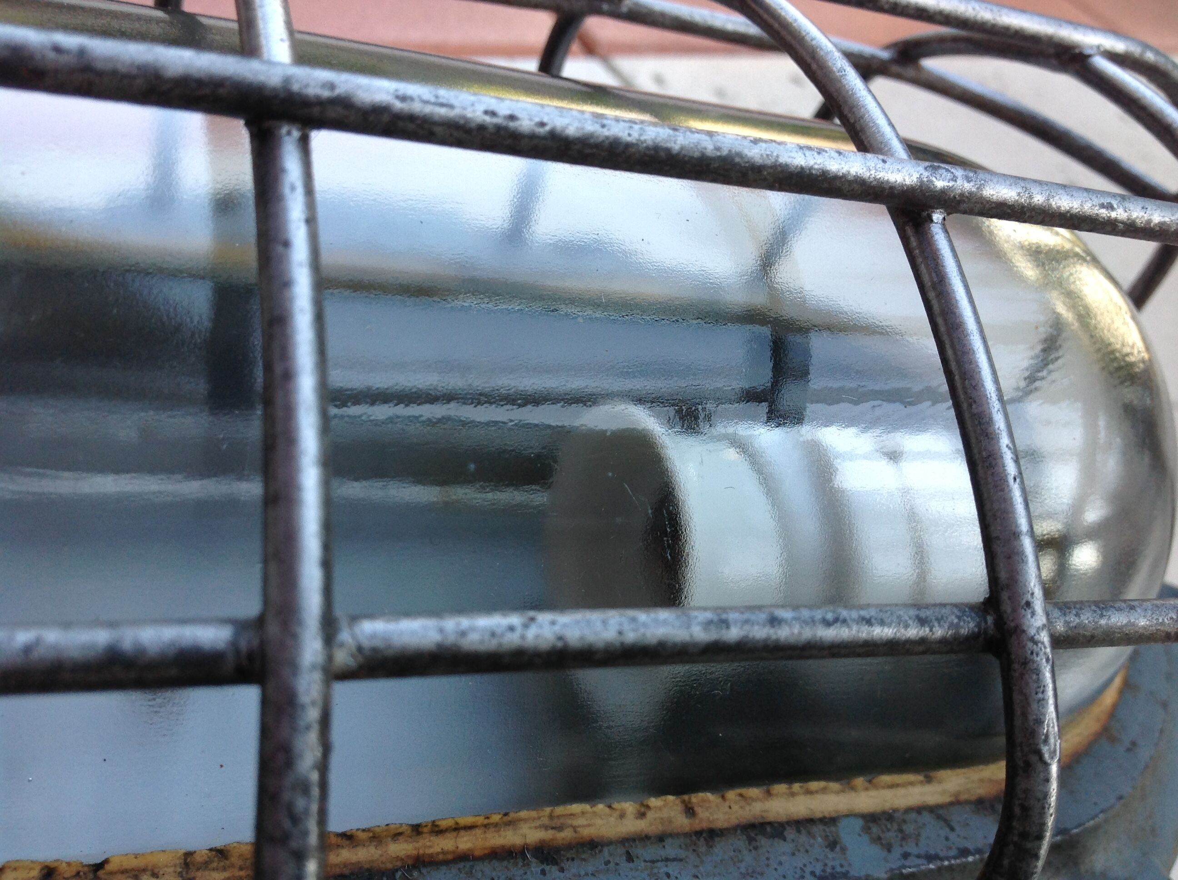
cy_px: 440
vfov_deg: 40.6
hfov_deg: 52.7
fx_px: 1189
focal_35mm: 35
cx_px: 589
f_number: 2.4
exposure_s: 1/60
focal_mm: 4.28
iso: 64
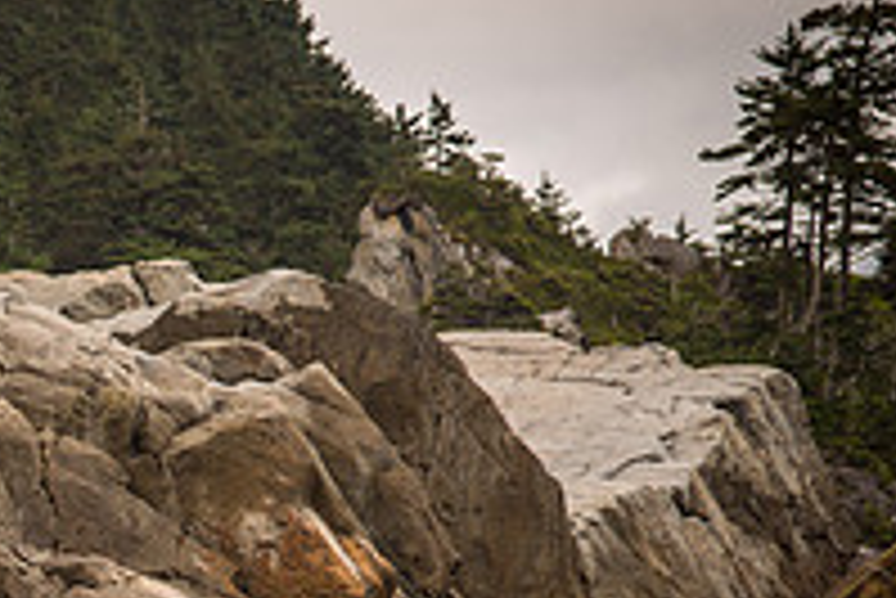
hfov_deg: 3.8
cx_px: -225
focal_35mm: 538
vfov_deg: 2.6
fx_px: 13400
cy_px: 634
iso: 100
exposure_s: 1/500
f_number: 4
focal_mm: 175
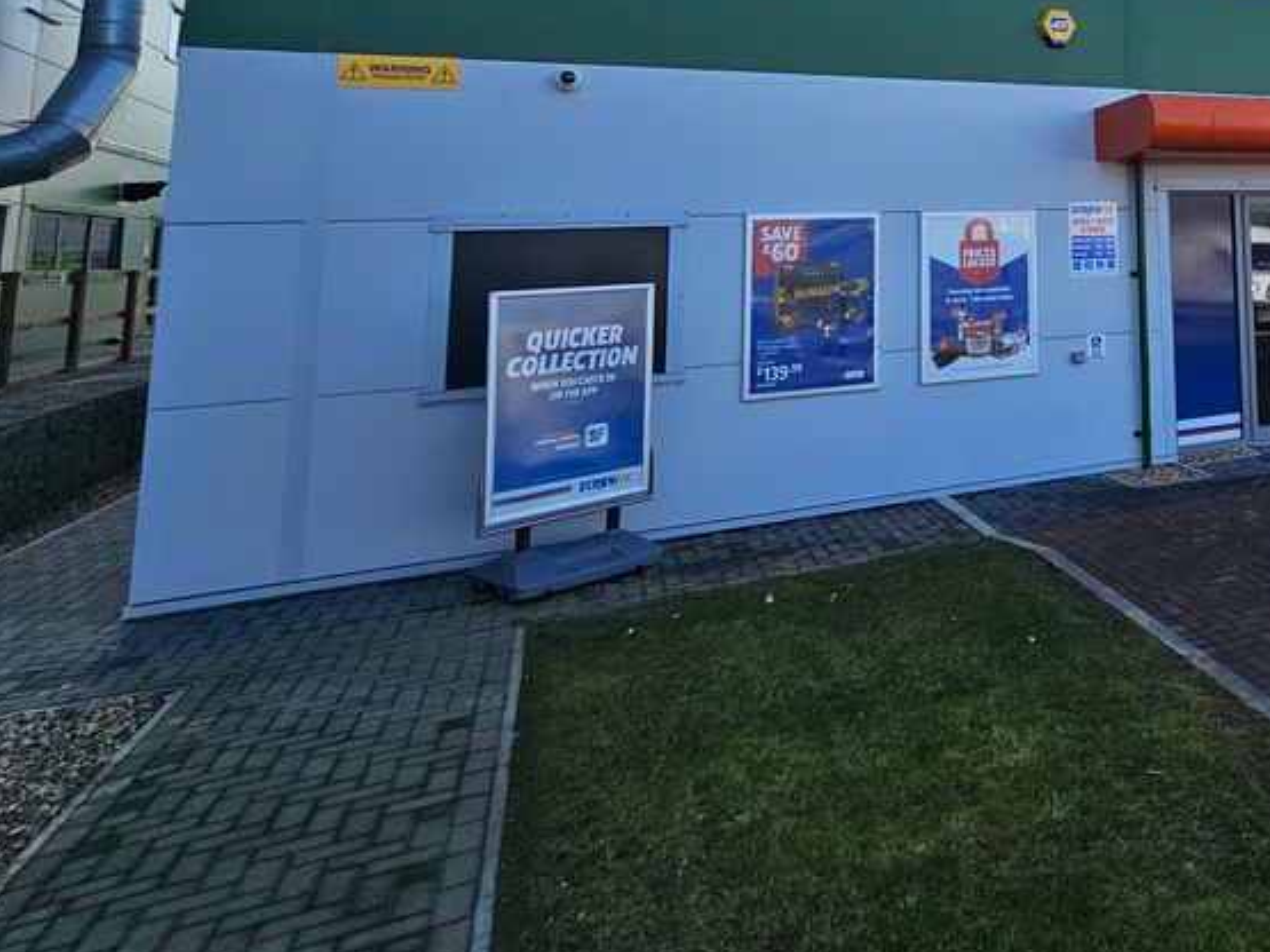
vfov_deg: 47.5
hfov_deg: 56.3
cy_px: 90
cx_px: 1185
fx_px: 954
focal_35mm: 26
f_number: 2.2
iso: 50
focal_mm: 2.2
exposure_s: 1/1395
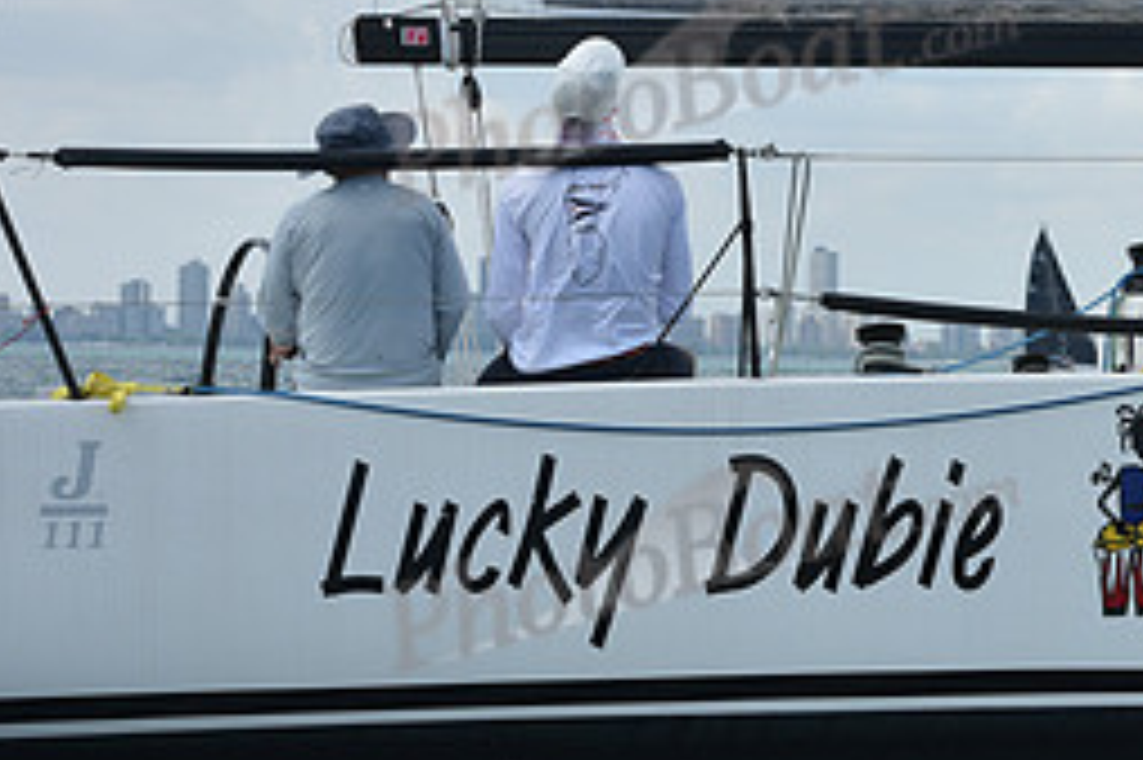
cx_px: 1256
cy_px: 259
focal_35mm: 160
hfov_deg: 12.6
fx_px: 5077
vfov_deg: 8.6
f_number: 7.1
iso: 250
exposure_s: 1/1250
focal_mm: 70
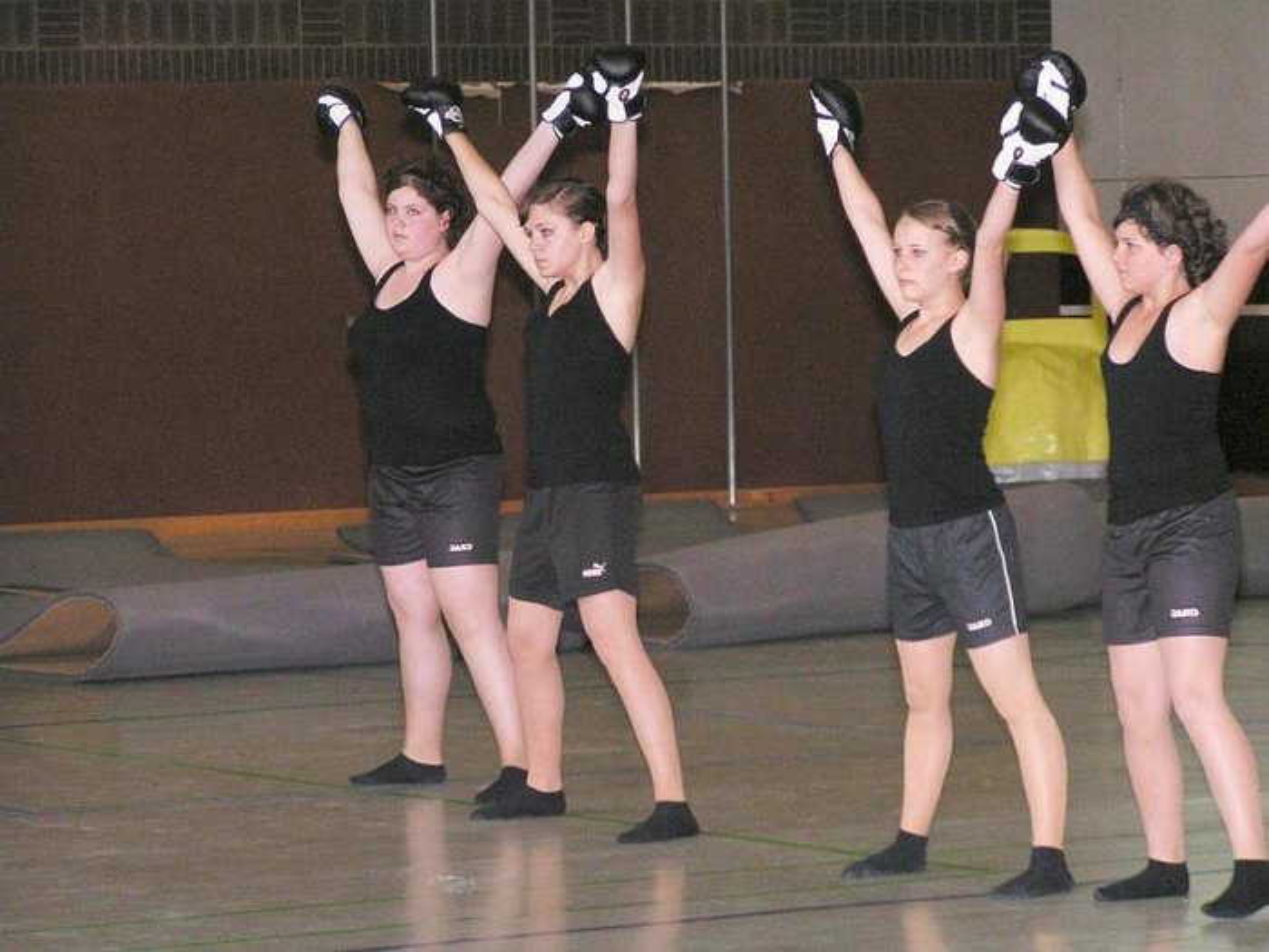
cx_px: 634
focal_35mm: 164
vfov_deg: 9.1
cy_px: 476
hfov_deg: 12.0
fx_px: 6012
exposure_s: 1/200
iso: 200
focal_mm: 25.1
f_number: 3.5
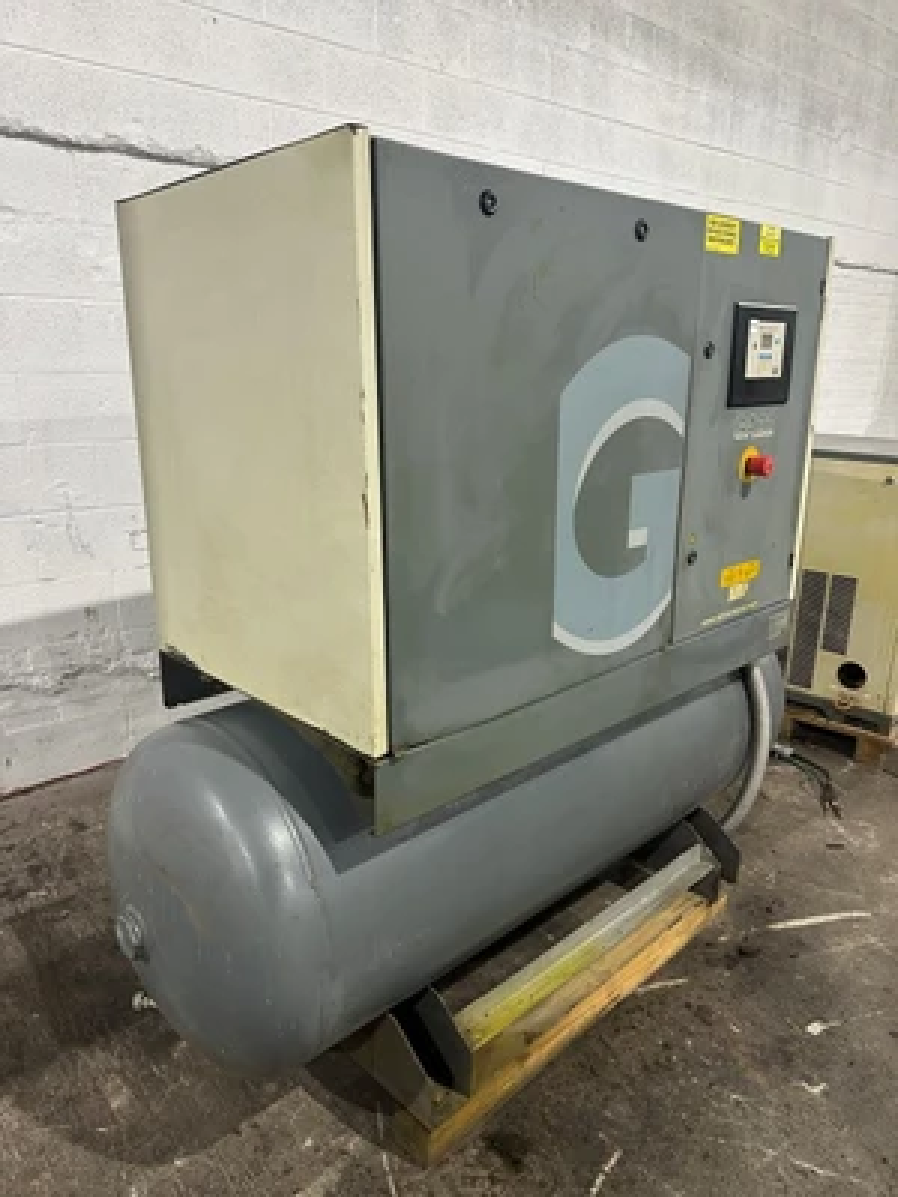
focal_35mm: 24
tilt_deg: -15.4
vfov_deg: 71.6
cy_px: 598
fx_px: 830
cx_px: 449
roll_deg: -2.2
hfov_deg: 56.8
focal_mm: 6.86
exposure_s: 1/60
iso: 320
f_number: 1.78
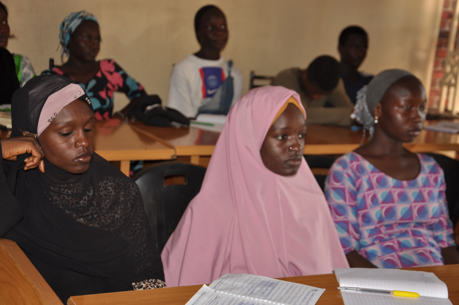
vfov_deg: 21.5
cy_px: 152
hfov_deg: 31.9
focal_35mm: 63
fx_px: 802
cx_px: 230
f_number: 4.8
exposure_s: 1/60
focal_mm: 42
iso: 200
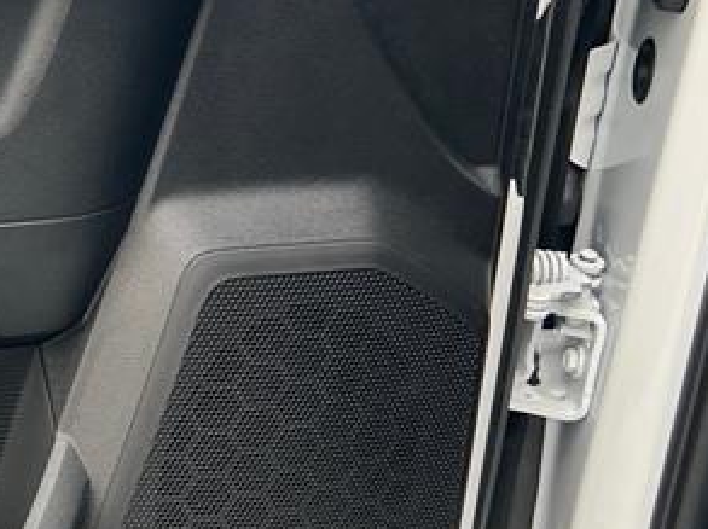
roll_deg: +0.5
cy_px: 58
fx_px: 1859
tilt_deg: -21.1
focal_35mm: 91
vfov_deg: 16.0
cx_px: -401
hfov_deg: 18.6
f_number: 1.5
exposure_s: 1/156
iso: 64
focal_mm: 5.7
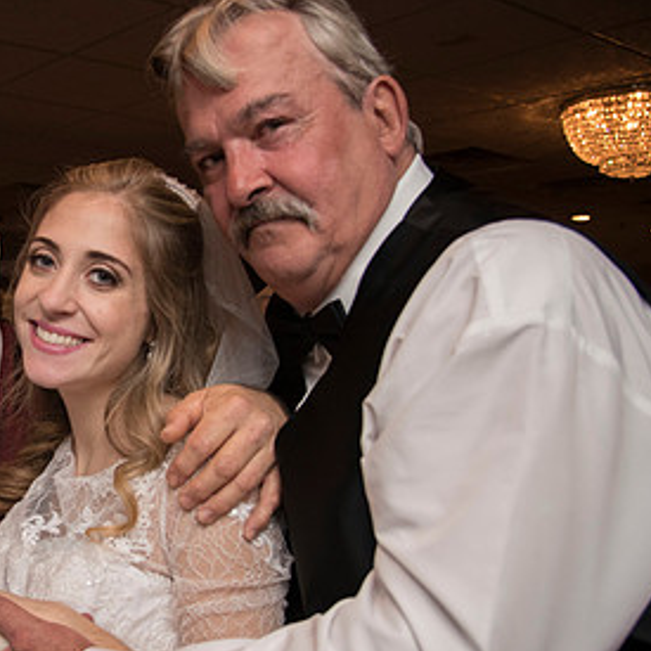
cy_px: 359
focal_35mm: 43
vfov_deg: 39.1
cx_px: 38
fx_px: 915
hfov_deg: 36.2
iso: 2000
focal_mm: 24
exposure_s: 1/200
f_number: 4
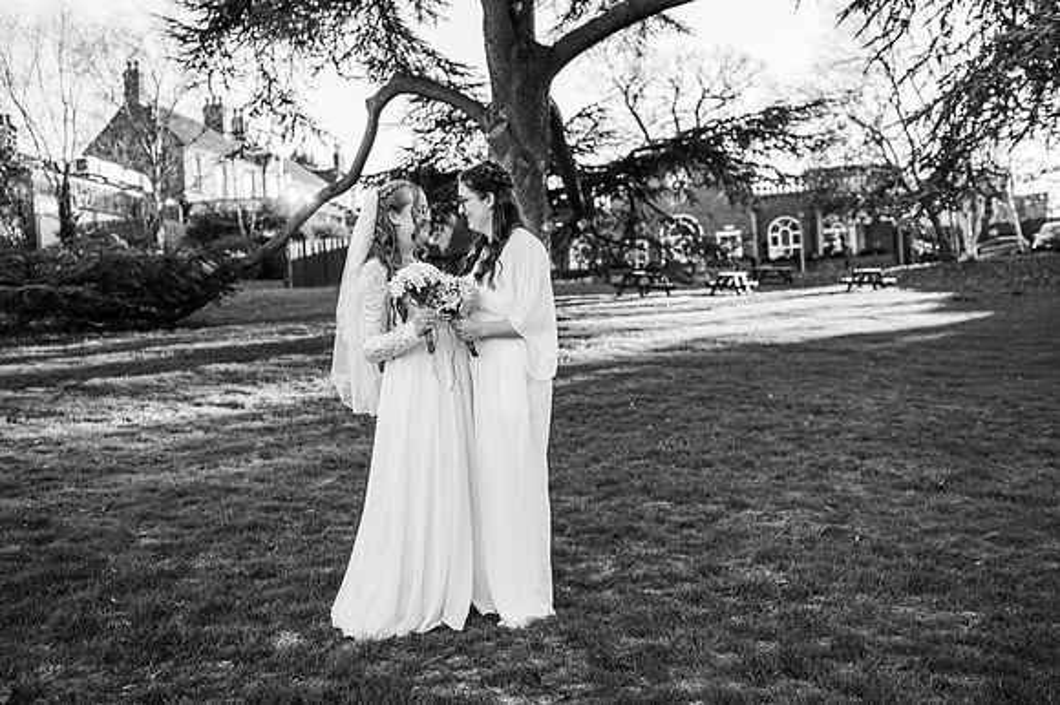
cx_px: 530
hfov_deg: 54.5
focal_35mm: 35
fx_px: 1030
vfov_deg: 37.8
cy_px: 352
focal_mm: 35
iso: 100
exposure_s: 1/1000
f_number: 2.5
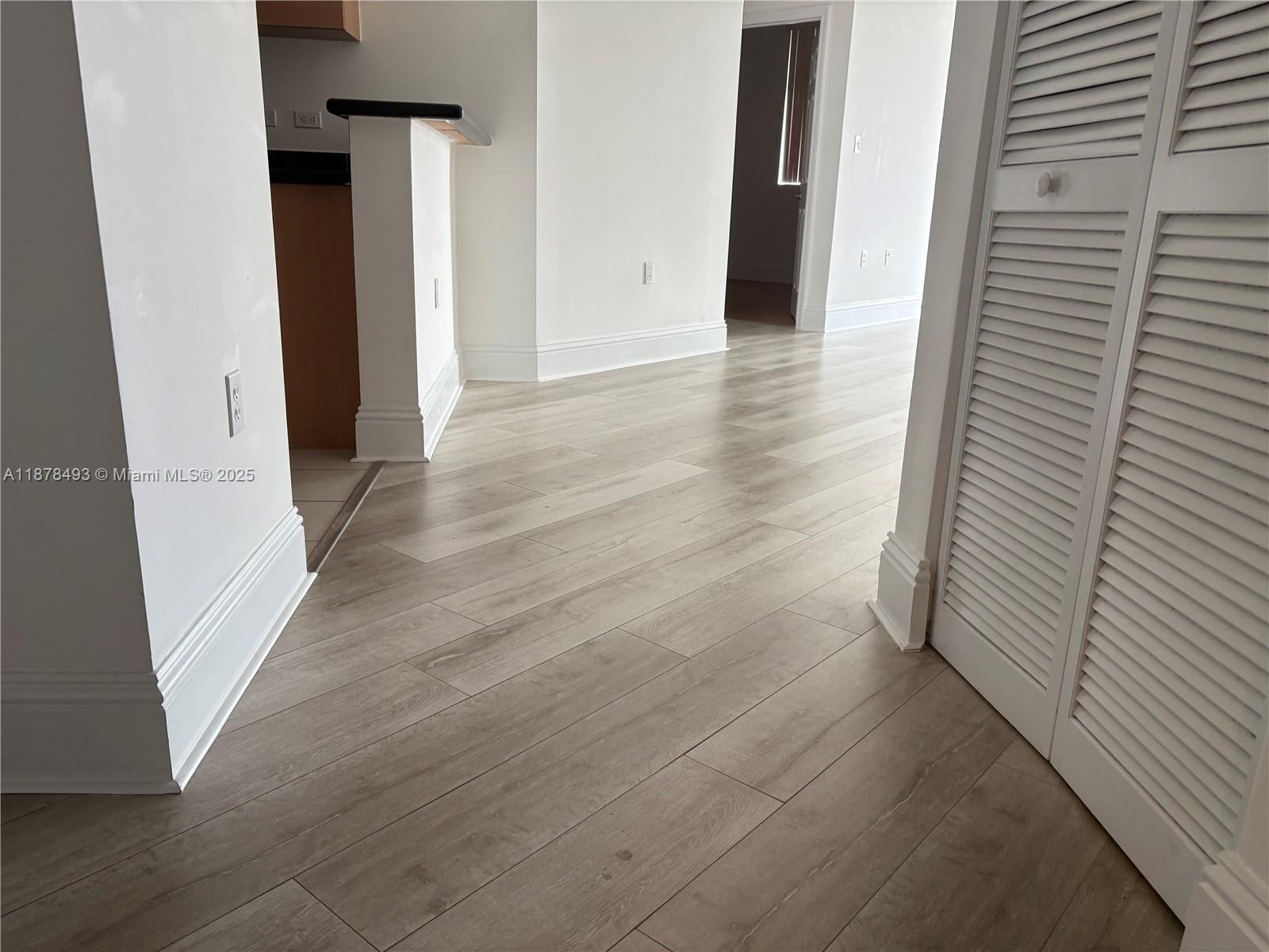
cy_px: 476
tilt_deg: -16.0
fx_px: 953
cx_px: 634
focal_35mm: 26
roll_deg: -2.1
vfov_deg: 53.1
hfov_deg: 67.3
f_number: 1.6
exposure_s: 1/120
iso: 100
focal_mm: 5.96
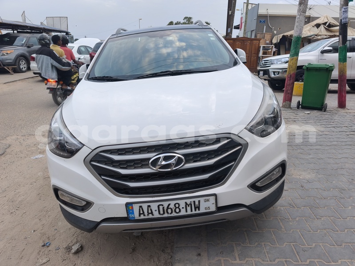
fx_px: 236
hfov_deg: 73.9
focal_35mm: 23
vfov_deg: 58.9
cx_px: 178
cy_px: 133
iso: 64
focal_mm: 6.57
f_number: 1.6
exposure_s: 1/100
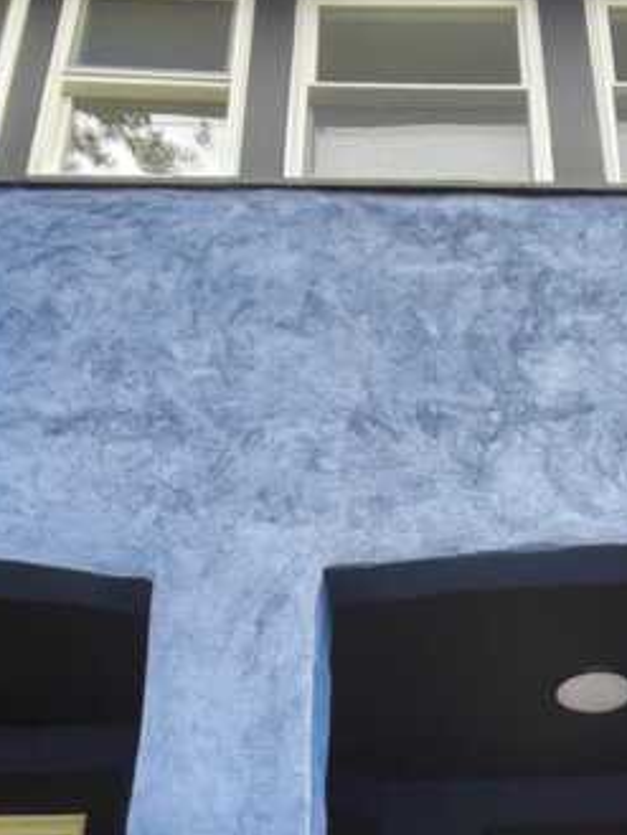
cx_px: 539
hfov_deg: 38.5
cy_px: 838
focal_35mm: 35
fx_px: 845
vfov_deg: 44.6
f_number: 2.2
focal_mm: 1.64
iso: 50
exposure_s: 1/107
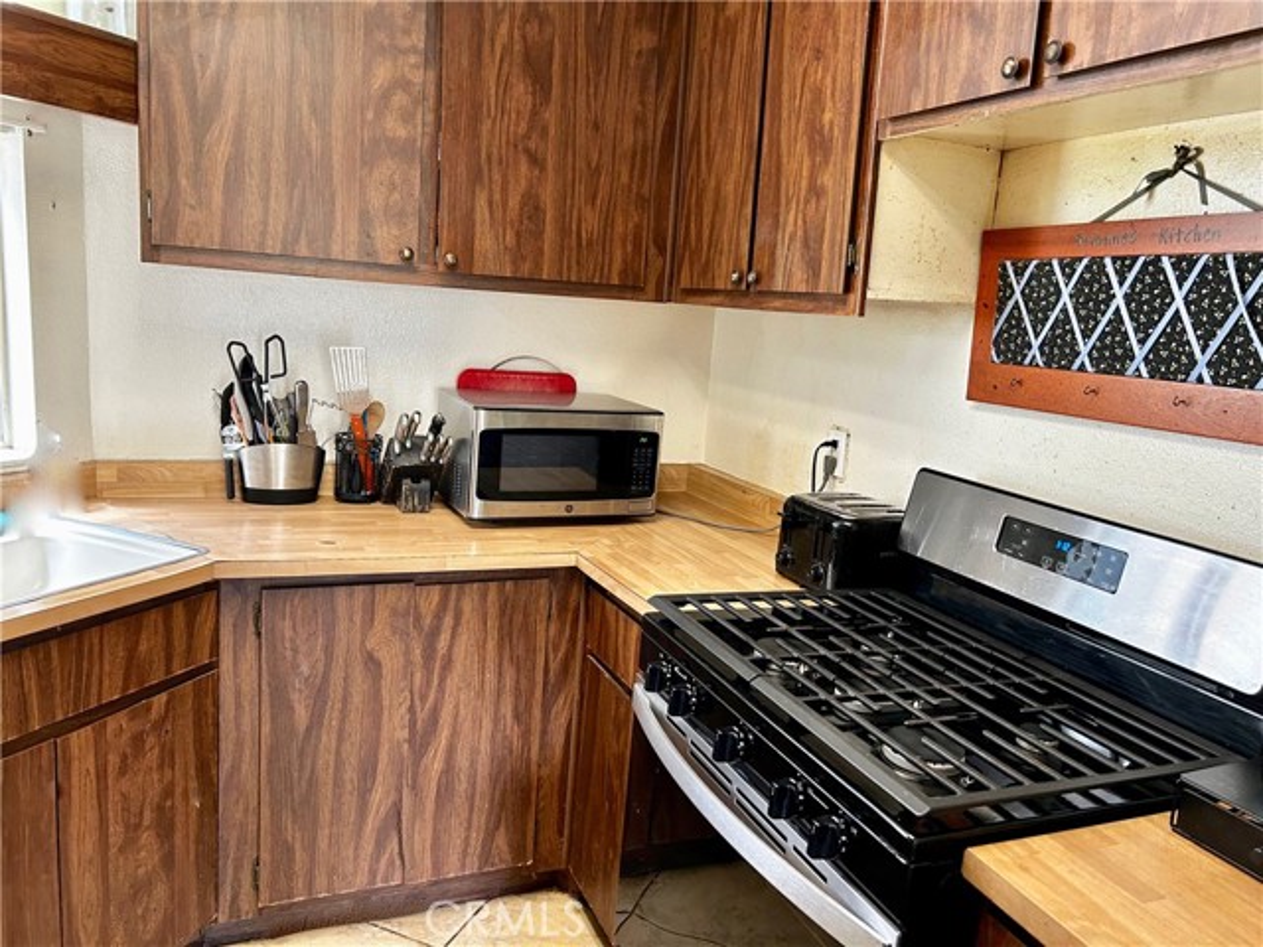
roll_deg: -4.2
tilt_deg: -10.8
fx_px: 949
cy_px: 474
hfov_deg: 67.3
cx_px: 632
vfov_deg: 53.1
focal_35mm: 26
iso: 250
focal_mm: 5.7
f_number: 1.5
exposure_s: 1/60
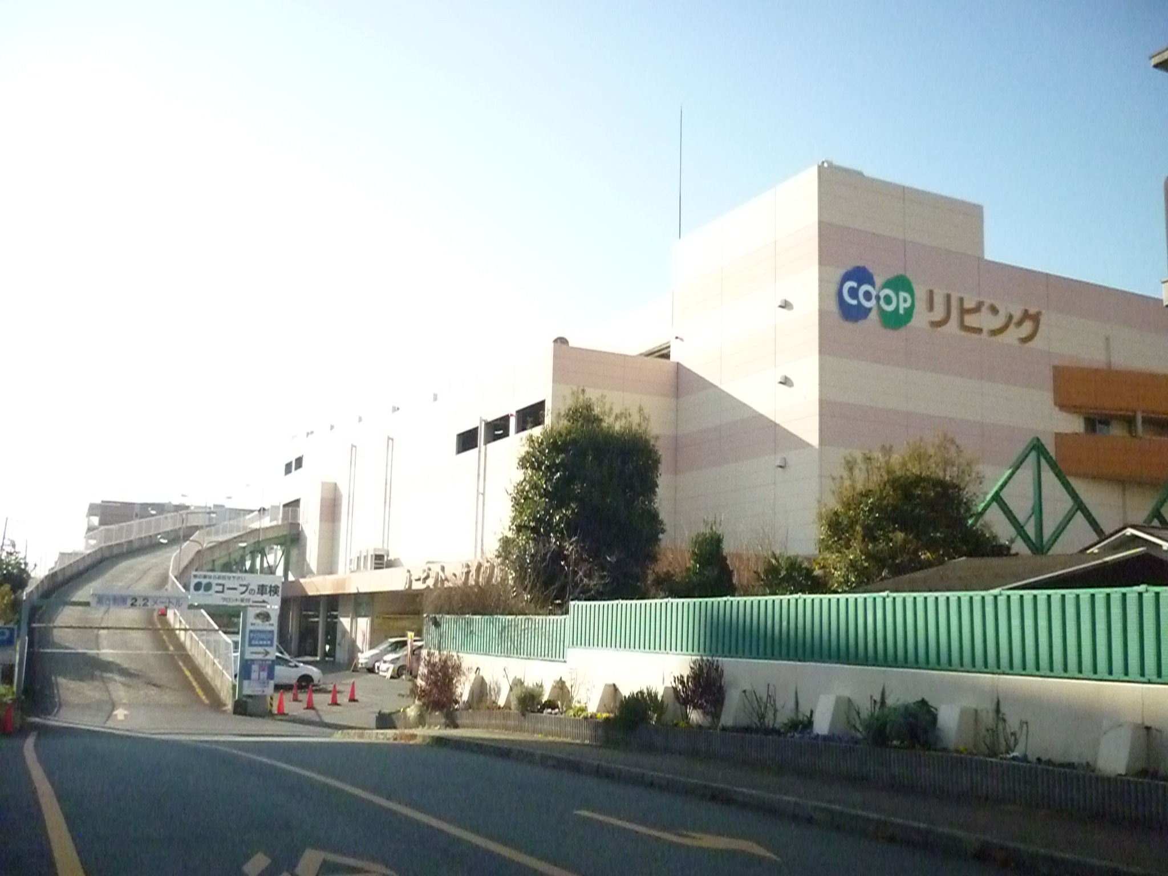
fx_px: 1113
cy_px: 438
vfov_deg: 42.9
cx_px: 584
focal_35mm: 33
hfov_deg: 55.4
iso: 1600
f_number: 8
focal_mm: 5.5
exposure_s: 1/2000
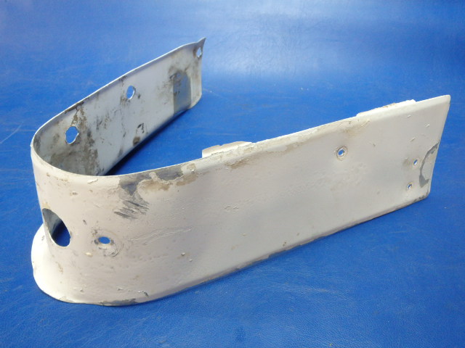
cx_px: 232
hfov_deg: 63.4
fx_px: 376
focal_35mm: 28
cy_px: 174
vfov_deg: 49.7
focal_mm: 5
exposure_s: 1/30
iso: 500
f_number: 3.9
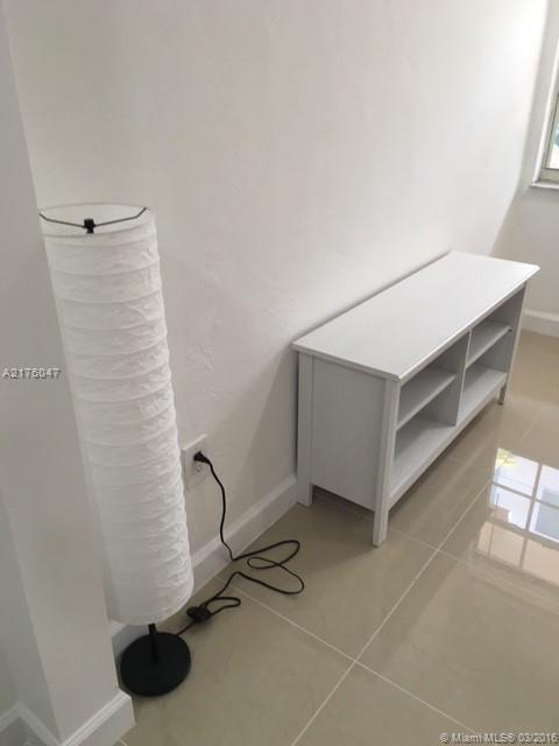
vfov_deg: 61.7
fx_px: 624
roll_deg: -0.6
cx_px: 280
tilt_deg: -23.6
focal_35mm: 29
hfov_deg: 48.2
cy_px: 373
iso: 50
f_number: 2.2
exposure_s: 1/30
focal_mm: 4.15
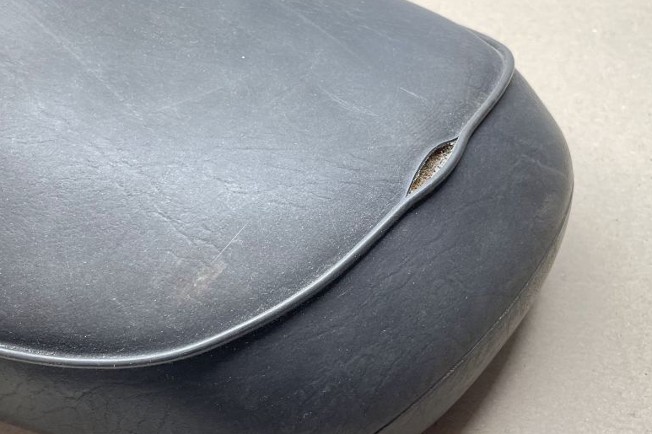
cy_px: 209
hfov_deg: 46.4
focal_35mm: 42
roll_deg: +7.3
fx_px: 760
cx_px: 346
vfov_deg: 31.9
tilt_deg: -42.4
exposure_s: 1/50
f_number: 1.6
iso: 125
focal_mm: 4.2
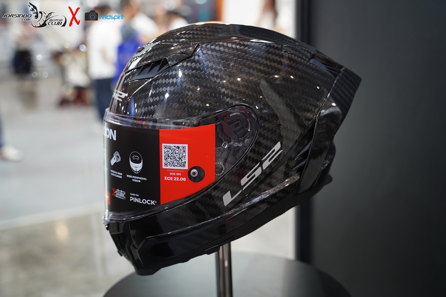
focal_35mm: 43
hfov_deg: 45.4
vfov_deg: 31.2
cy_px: 148
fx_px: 533
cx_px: 223
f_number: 2.8
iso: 1000
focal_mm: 43
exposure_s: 1/100
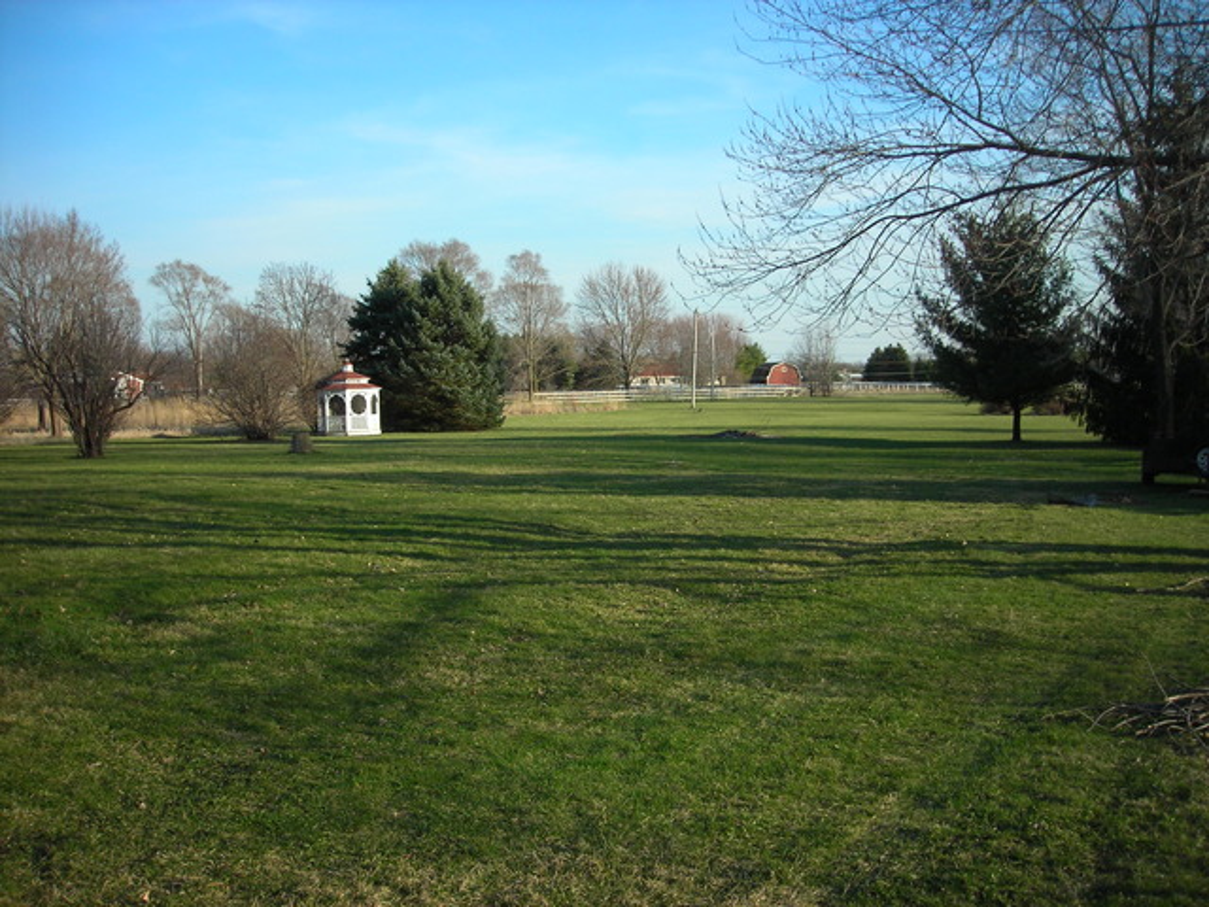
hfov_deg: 49.0
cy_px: 454
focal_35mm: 38
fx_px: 1327
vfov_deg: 37.7
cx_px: 604
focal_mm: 6.3
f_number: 3.2
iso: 50
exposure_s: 1/336
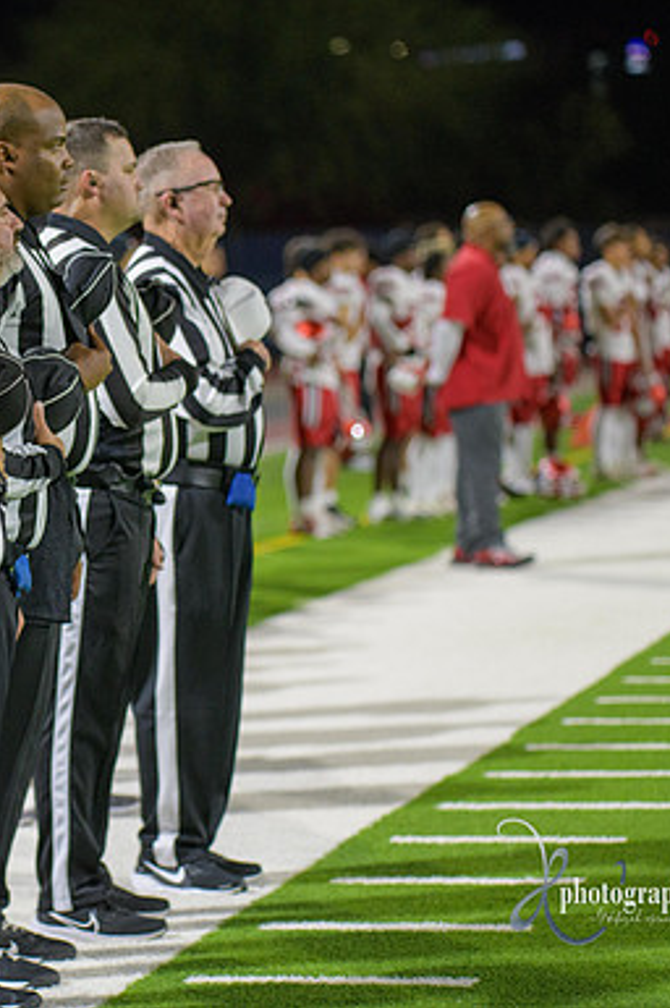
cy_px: 504
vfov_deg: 11.4
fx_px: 5062
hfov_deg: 7.5
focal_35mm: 181
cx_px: 18
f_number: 2.8
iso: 1250
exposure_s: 1/250
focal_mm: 120
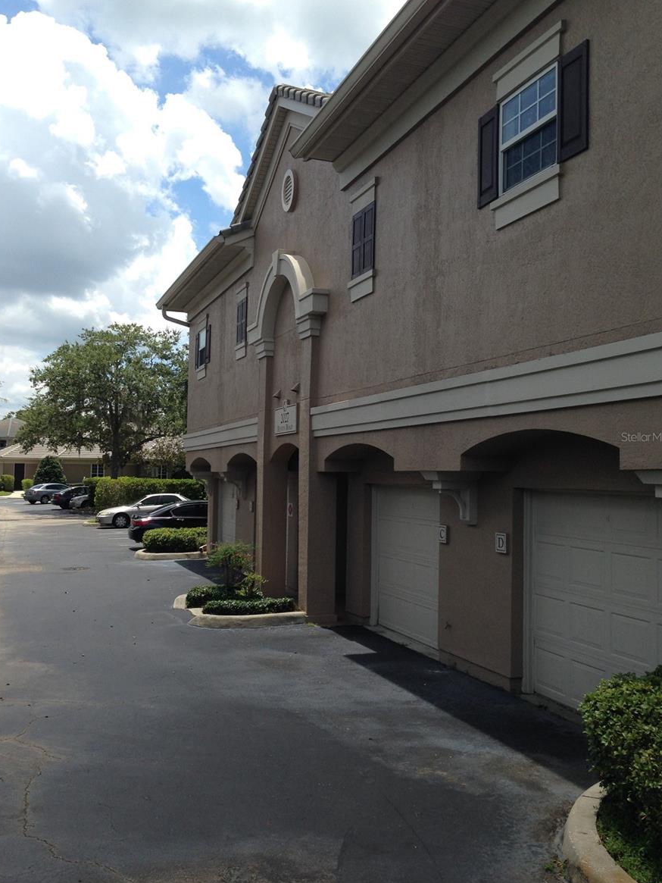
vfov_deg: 54.0
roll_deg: +0.1
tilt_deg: +4.5
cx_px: 334
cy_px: 437
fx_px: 867
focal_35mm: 34
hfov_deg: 41.8
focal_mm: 4.12
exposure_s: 1/1391
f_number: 2.4
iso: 50
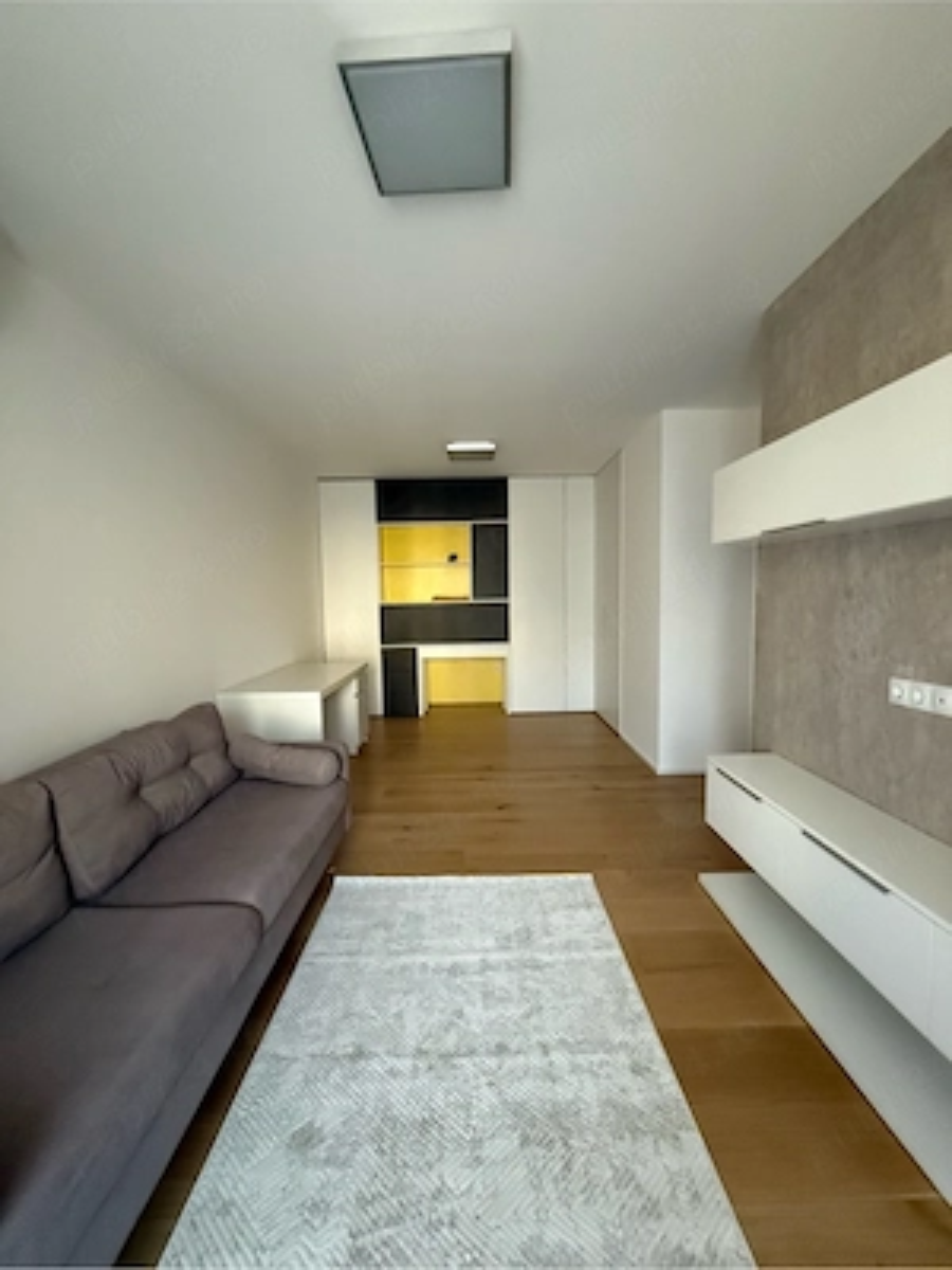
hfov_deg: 85.7
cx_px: 476
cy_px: 635
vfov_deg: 102.1
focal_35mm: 14
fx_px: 513
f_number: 2.2
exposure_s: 1/60
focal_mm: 2.22
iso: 1250
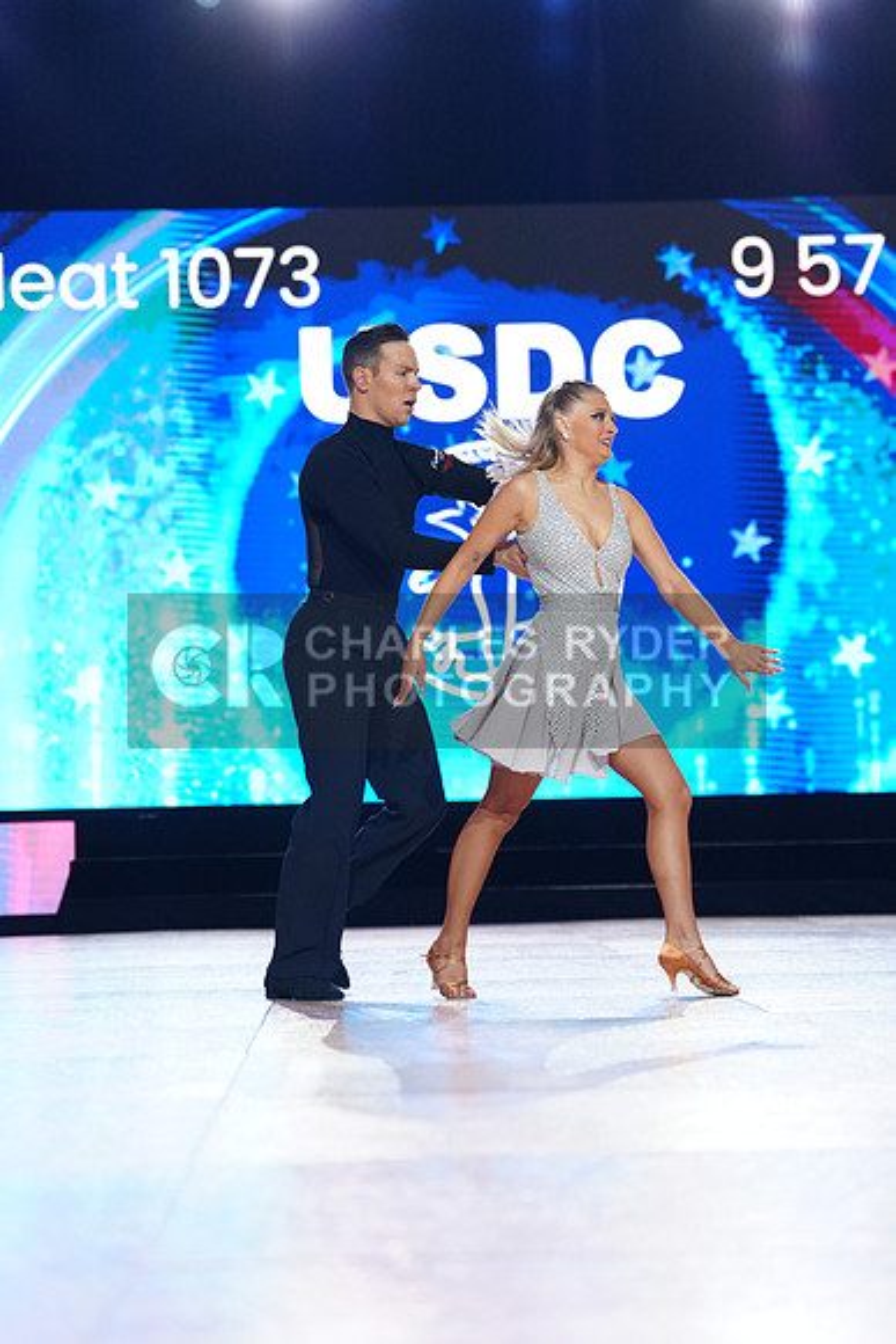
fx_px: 3470
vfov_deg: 21.9
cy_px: 672
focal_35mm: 93
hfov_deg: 14.7
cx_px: 448
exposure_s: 1/500
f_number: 2.8
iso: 2000
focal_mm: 93
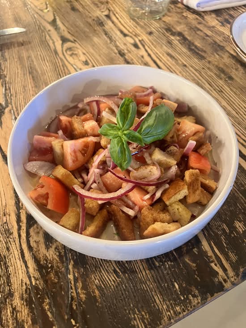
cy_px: 164
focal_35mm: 26
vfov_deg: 67.3
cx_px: 123
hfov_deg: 53.1
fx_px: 246
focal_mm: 5.7
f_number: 1.5
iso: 640
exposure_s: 1/40
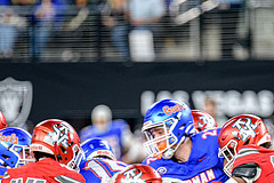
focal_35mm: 724
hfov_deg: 2.8
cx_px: 183
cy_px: 170
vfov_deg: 1.9
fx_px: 5510
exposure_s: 1/400
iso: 1250
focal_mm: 300
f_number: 2.8
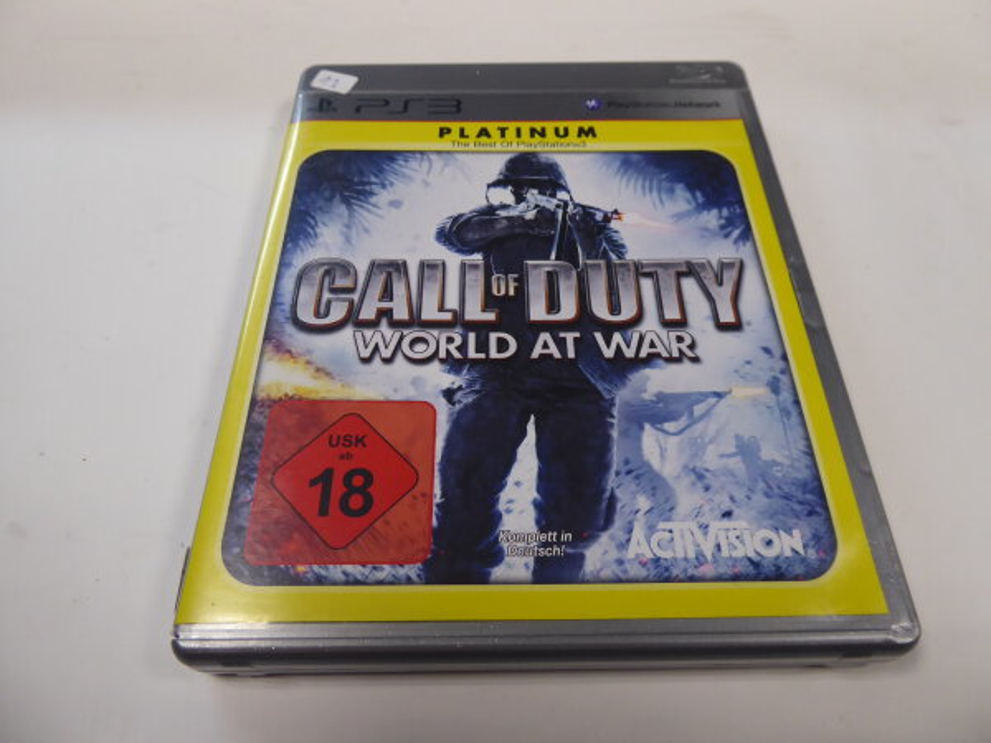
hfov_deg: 69.4
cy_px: 372
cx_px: 496
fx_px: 716
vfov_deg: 54.9
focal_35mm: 25
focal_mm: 4.3
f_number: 3.3
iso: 250
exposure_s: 1/60
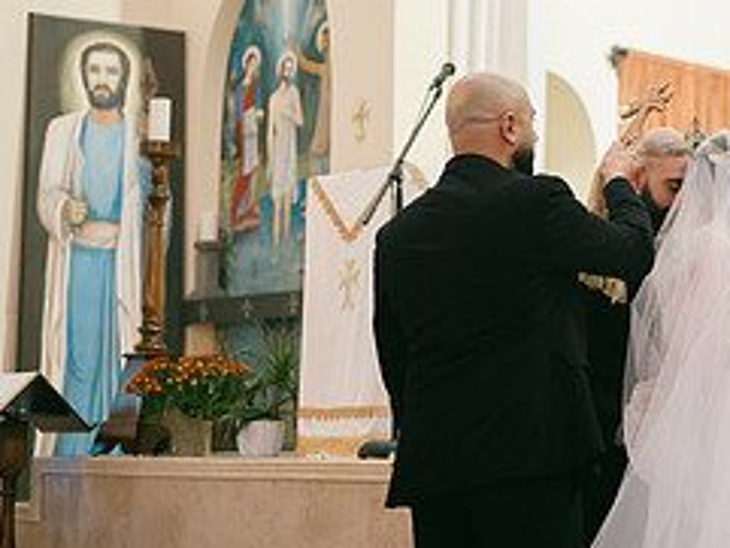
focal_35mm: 81
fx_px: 1709
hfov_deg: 23.4
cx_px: 672
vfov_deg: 18.2
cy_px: 174
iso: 800
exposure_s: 1/320
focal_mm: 35
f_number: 1.2
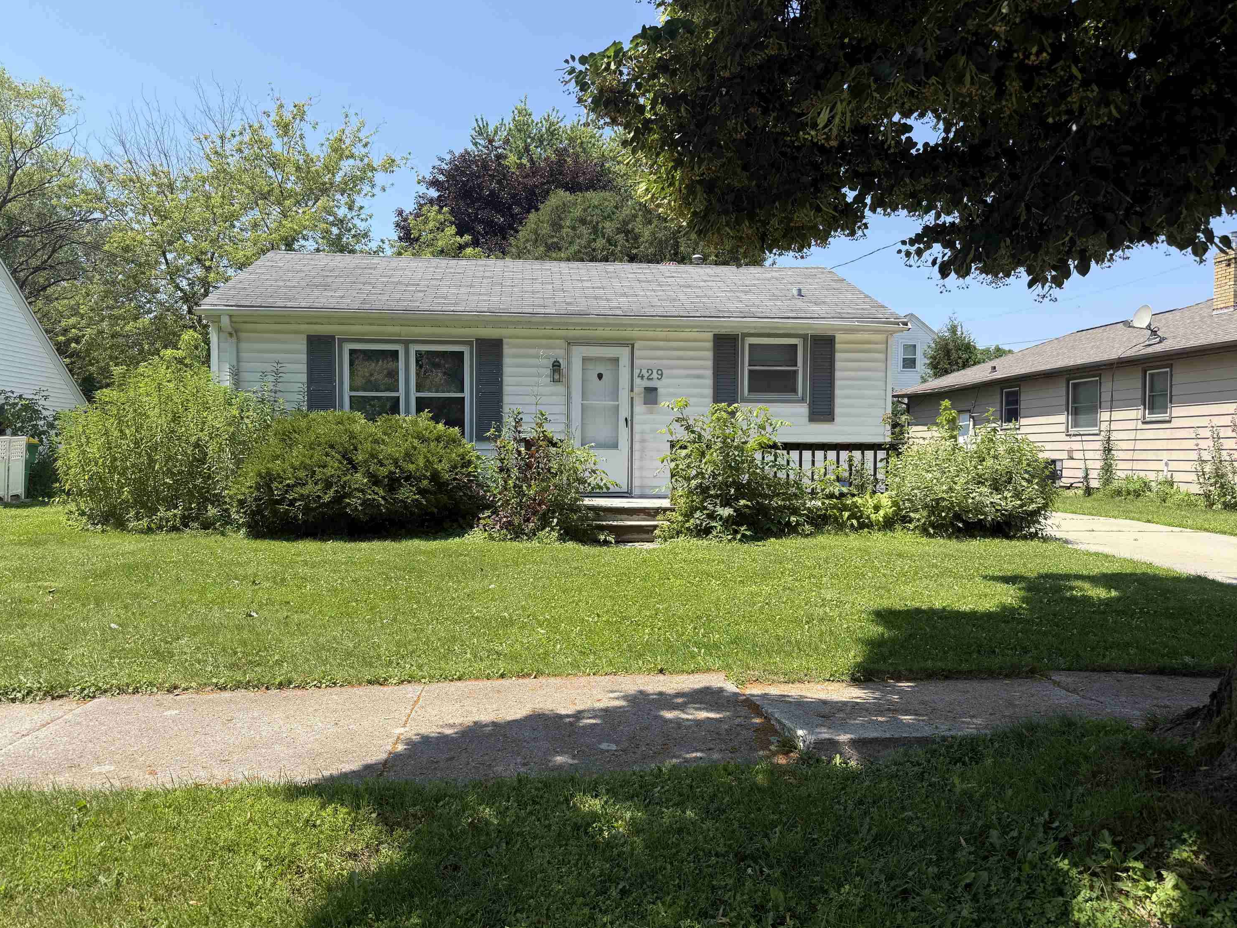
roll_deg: +0.1
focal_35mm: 25
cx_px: 603
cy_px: 475
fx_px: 893
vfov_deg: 54.9
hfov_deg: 69.4
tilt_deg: -0.9
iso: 80
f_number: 1.78
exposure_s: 1/2611
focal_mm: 6.76
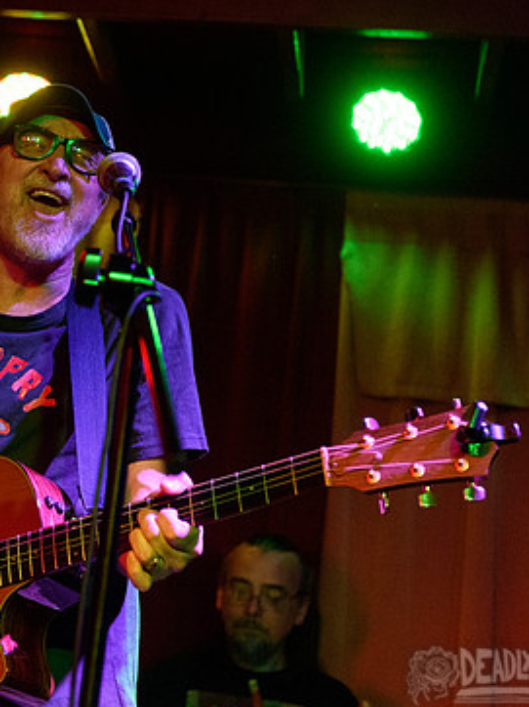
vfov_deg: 21.8
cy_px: 293
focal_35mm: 90
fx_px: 1836
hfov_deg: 16.2
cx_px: 51
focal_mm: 52
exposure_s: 1/80
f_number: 3.2
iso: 3200
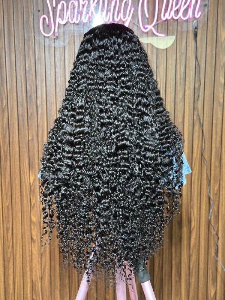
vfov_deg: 39.7
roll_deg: -0.9
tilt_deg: -8.8
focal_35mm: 48
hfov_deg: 30.3
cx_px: 112
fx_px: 416
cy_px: 150
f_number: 1.78
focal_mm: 6.86
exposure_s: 1/108
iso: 125
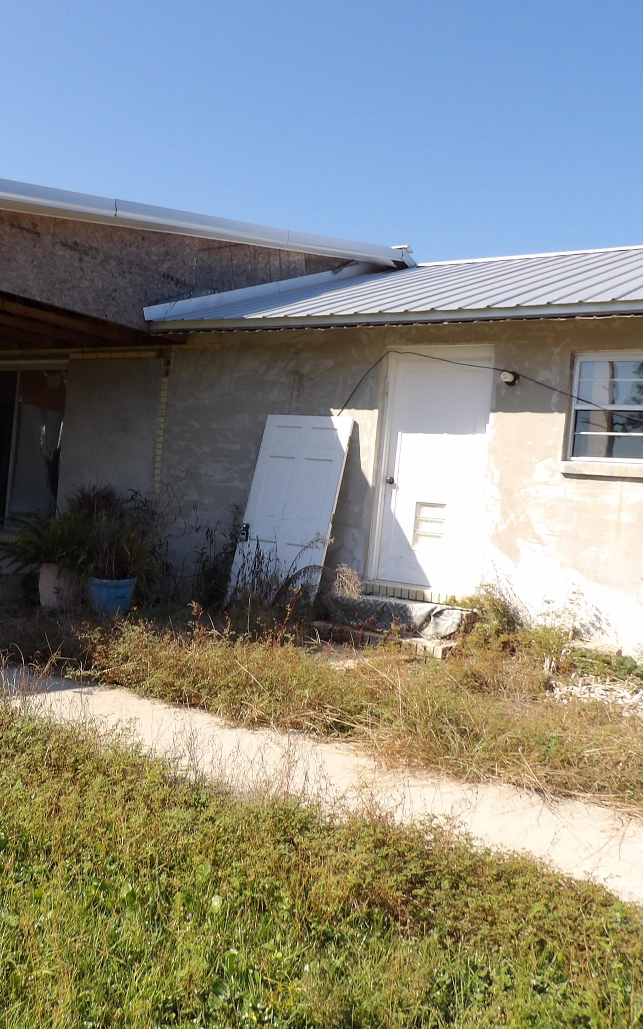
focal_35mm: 34
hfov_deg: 36.1
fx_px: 953
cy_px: 514
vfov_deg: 56.7
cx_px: 135
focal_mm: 4.3
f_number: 4.6
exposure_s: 1/491
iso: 100
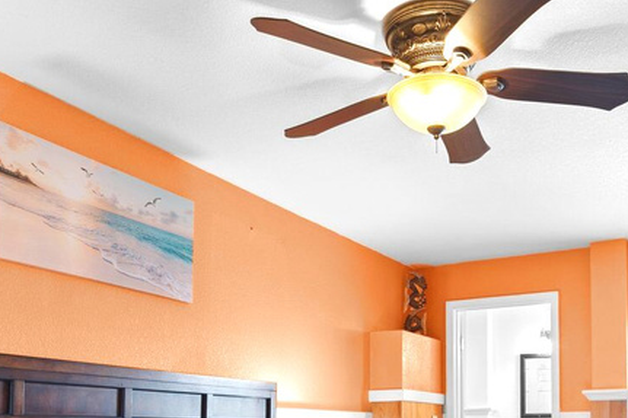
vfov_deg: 31.3
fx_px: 680
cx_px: 401
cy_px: 431
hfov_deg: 49.0
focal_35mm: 39
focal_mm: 14
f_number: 8
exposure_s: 1.3
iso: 100
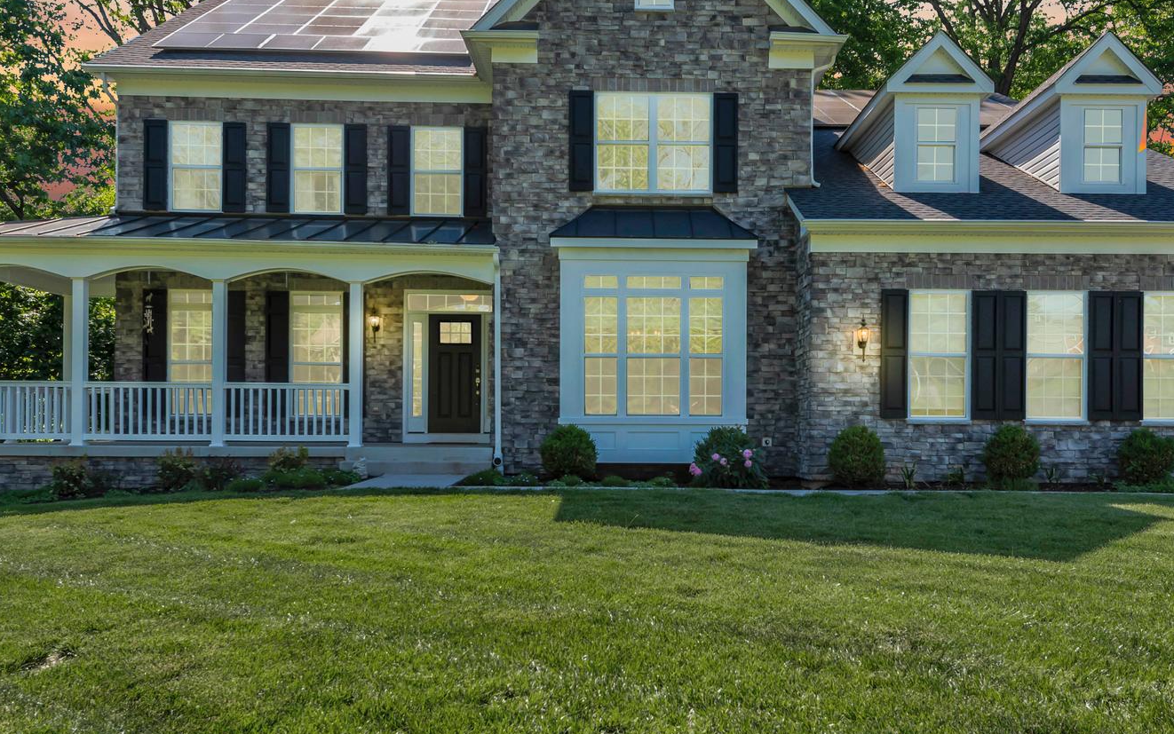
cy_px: 429
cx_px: 649
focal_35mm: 30
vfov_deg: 41.7
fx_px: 960
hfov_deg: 62.7
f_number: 9
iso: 250
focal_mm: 19
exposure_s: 1/320
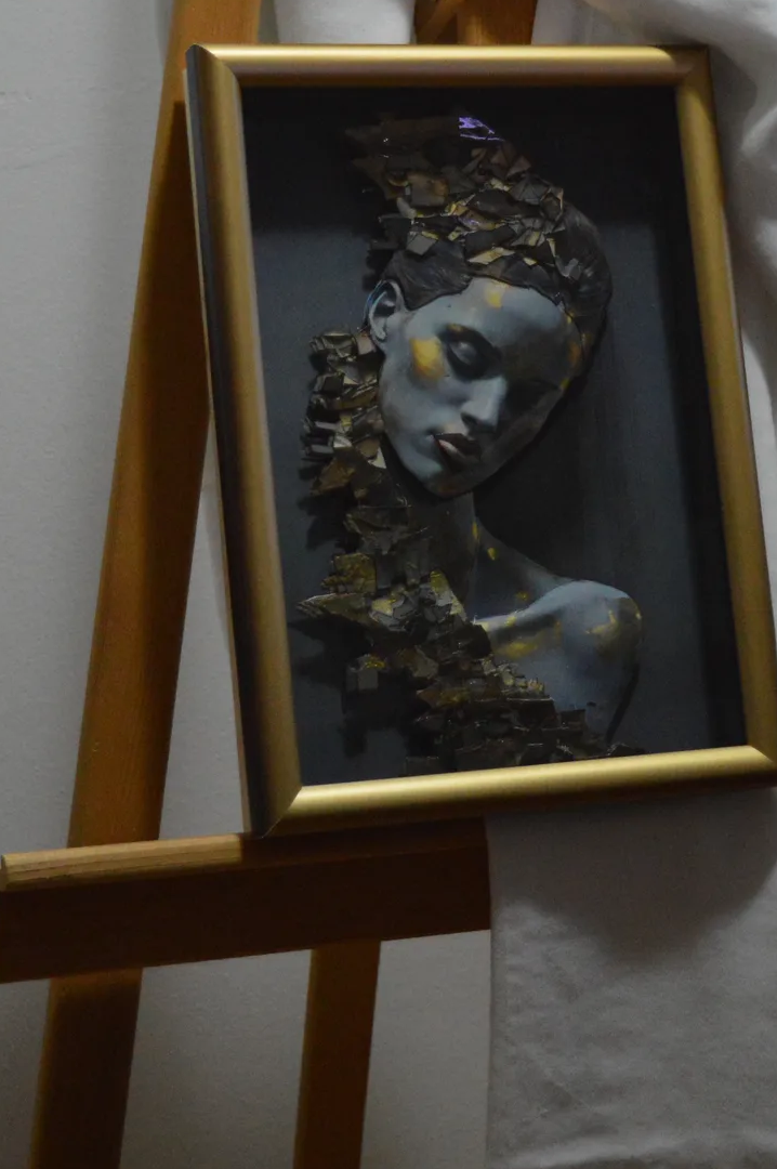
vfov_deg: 21.3
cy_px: 336
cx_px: 537
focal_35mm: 95
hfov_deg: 14.3
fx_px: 3081
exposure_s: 1/30
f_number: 4.8
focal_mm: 38
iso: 3200
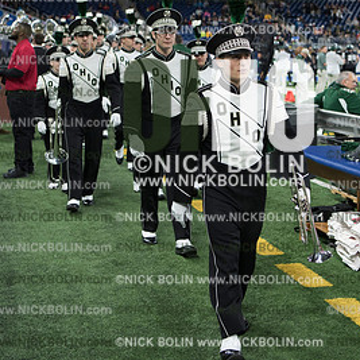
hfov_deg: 23.3
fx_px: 871
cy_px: 123
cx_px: 218
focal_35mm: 74
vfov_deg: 23.3
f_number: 2.8
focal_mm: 40
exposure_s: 1/800
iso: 1250
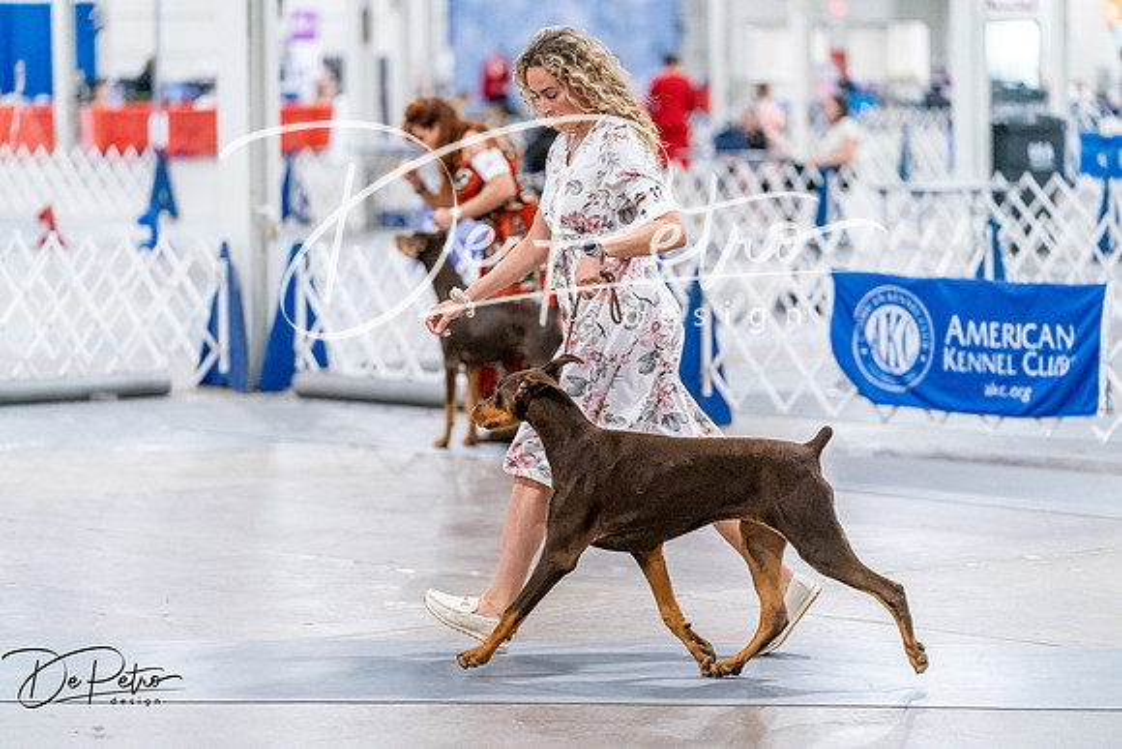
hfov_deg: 14.1
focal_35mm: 146
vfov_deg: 9.4
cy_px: 374
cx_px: 561
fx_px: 4551
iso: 6400
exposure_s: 1/320
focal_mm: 146
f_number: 2.8
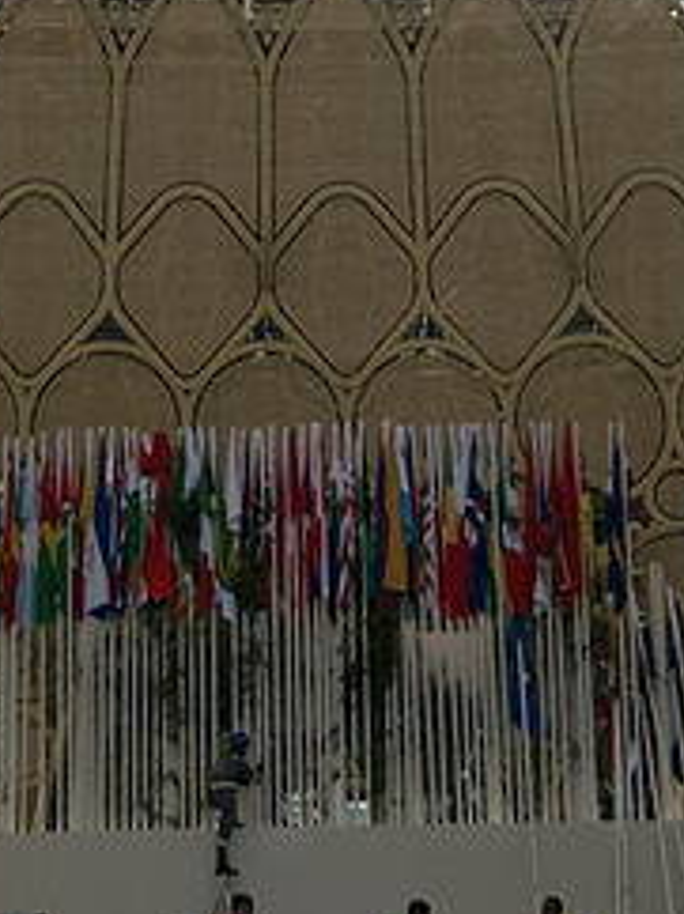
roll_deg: +1.1
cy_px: -208
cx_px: 253
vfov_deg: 14.8
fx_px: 3405
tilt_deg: +17.6
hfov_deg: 11.5
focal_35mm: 129
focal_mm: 5.7
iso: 50
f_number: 1.5
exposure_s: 1/3571
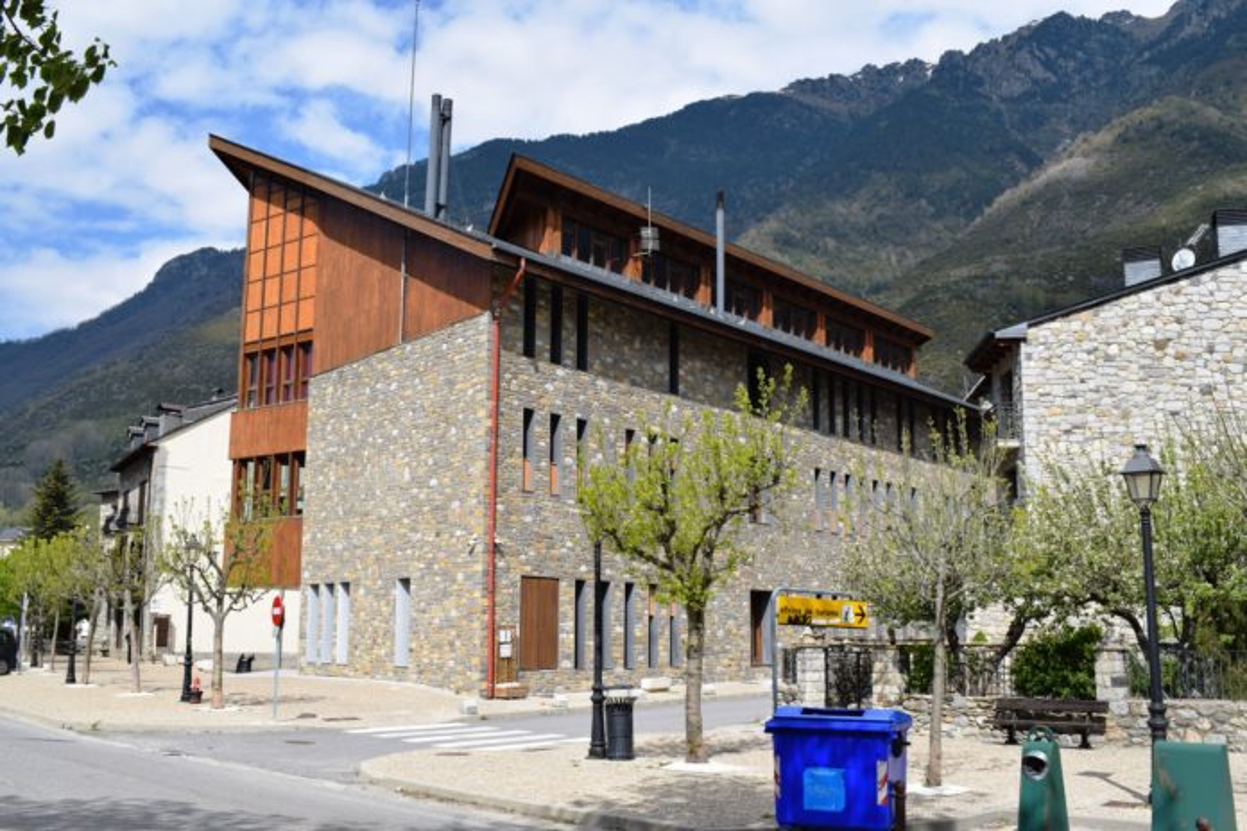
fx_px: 1299
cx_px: 624
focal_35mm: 38
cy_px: 416
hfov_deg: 51.3
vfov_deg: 35.5
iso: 200
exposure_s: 1/400
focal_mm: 25
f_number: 10
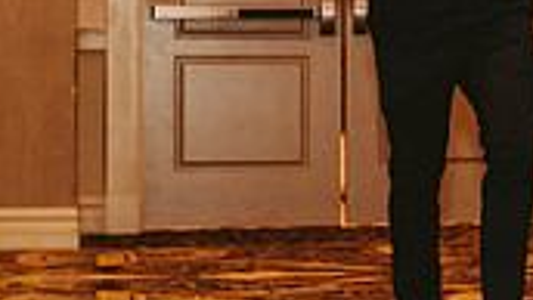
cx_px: 648
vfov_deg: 6.8
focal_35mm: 177
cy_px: -162
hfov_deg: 11.9
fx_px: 2503
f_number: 2.5
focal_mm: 50
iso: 800
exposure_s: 1/125
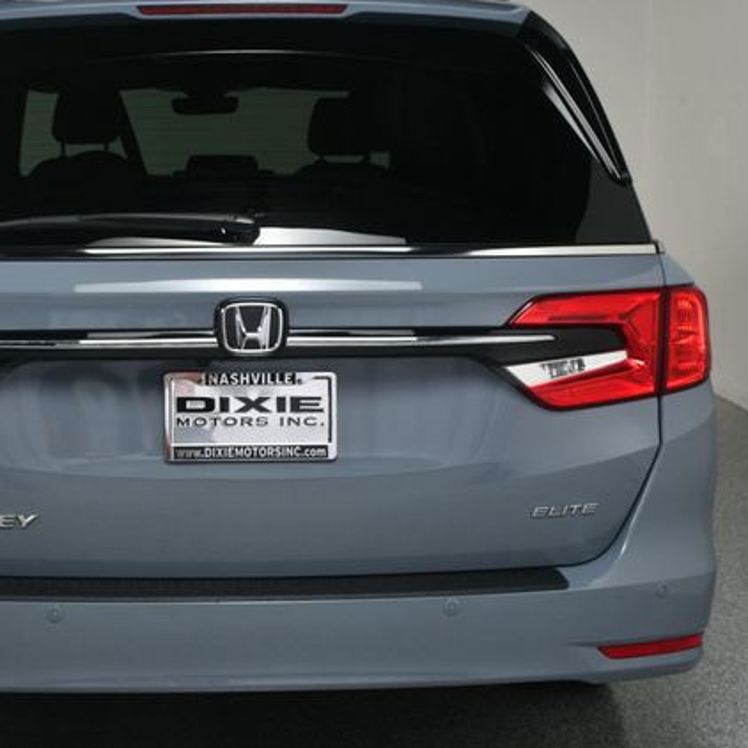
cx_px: 227
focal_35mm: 67
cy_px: 372
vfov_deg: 25.7
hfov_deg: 25.5
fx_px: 1638
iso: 100
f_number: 13
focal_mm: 35
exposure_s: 1/160
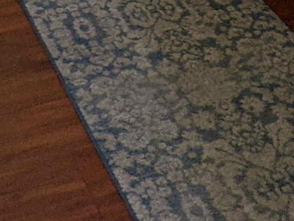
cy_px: -431
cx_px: 91
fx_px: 858
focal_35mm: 101
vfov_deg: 10.5
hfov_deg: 19.4
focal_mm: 2.22
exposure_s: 1/23.8
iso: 60
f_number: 2.2
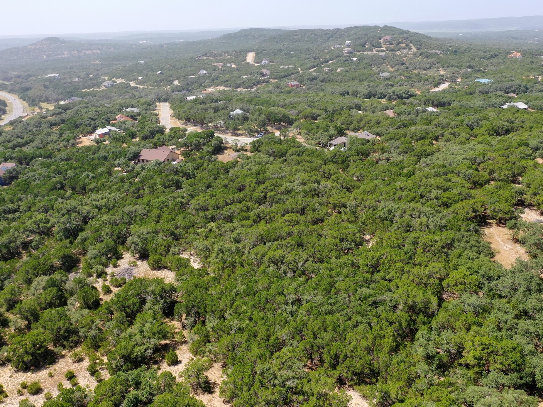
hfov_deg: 58.2
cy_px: 207
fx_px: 486
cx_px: 305
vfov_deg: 45.4
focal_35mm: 31
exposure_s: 1/320
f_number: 5
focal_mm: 10.26
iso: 100
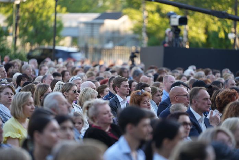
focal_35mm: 200
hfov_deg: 10.3
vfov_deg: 6.9
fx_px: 1329
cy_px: 80
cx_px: 120
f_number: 2.8
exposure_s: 1/160
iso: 125
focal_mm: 200
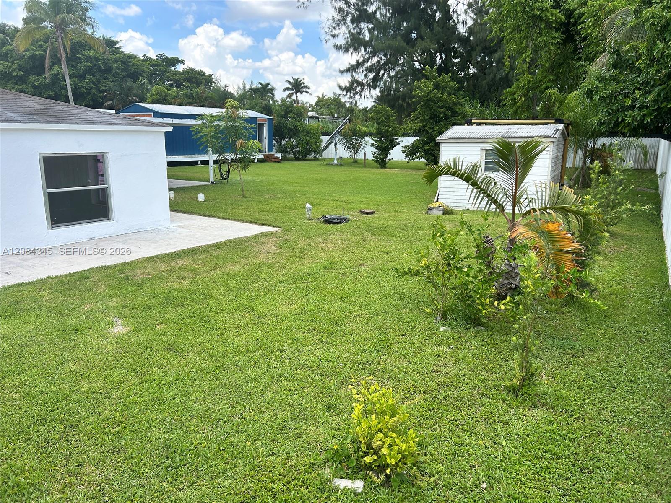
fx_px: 504
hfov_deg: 67.3
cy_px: 252
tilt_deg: -13.2
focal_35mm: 26
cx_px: 336
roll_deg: +0.0
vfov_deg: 53.1
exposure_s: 1/1597
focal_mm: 5.7
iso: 50
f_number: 1.5
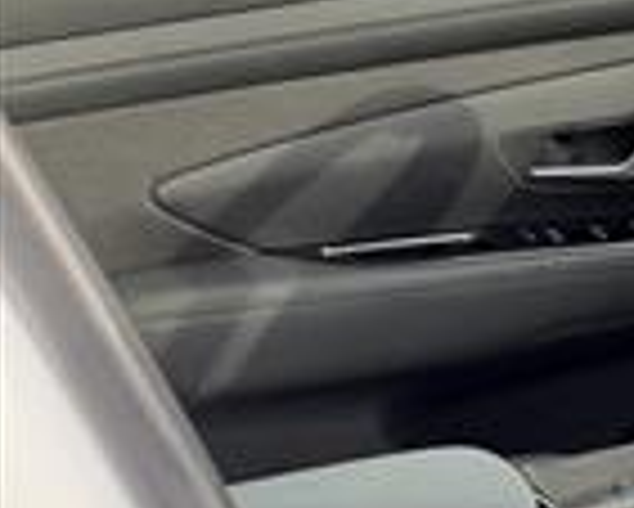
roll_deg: +3.0
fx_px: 1990
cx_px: 1434
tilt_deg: -26.8
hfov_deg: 13.9
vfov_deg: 13.9
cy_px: 701
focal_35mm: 106
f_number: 1.78
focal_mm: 6.76
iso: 100
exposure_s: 1/421
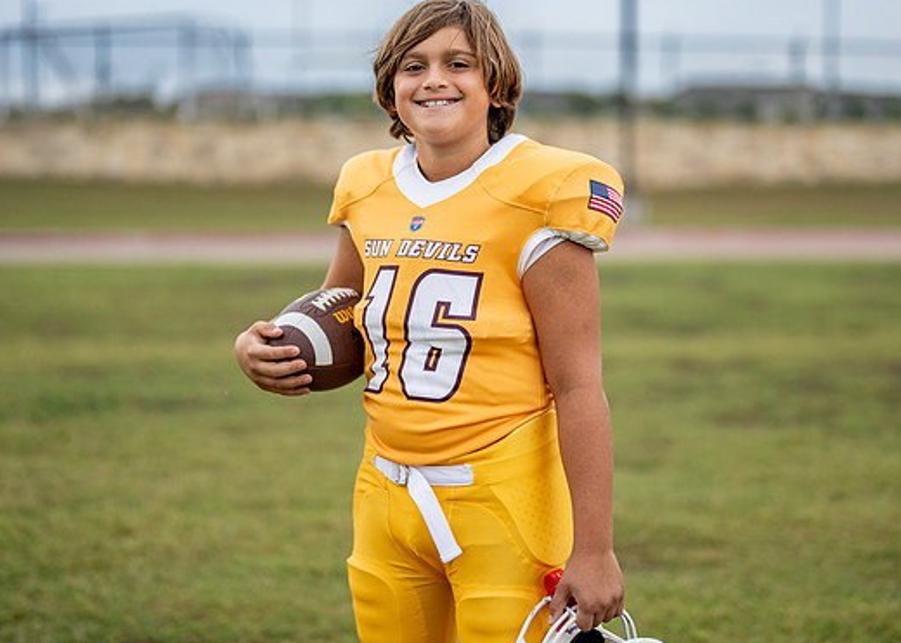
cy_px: 273
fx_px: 1714
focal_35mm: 67
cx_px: 484
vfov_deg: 21.2
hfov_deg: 29.4
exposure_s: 1/1600
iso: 320
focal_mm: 50
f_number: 1.2
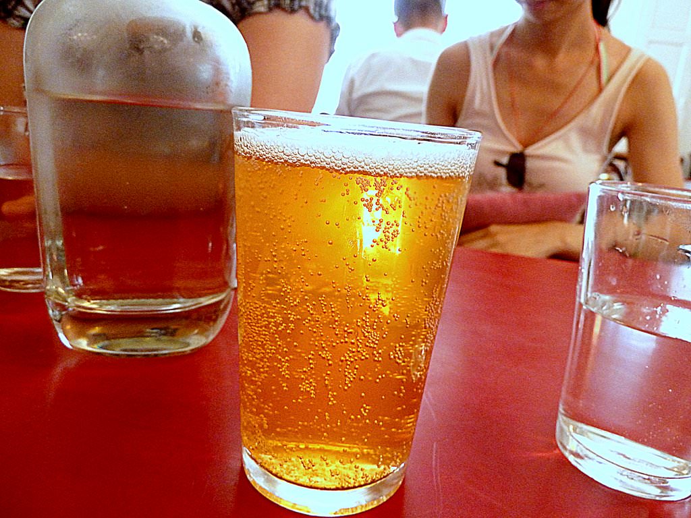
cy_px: 259
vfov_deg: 54.9
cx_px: 346
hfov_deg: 69.4
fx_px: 499
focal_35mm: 25
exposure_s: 1/25
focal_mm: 4.1
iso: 400
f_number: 3.3
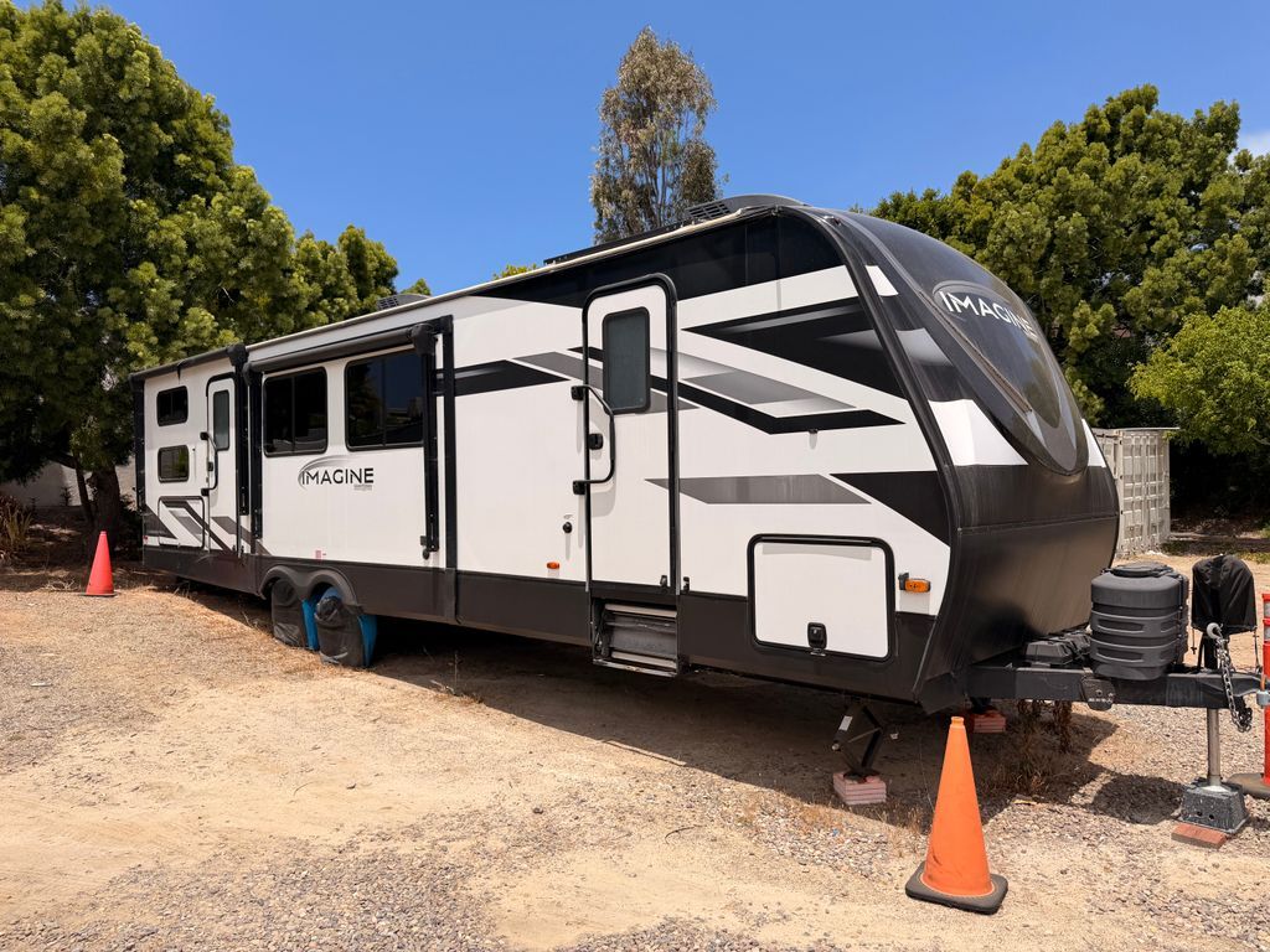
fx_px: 881
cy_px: 476
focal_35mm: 24
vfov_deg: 56.8
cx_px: 635
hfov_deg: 71.6
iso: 80
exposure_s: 1/7353
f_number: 1.78
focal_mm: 6.76
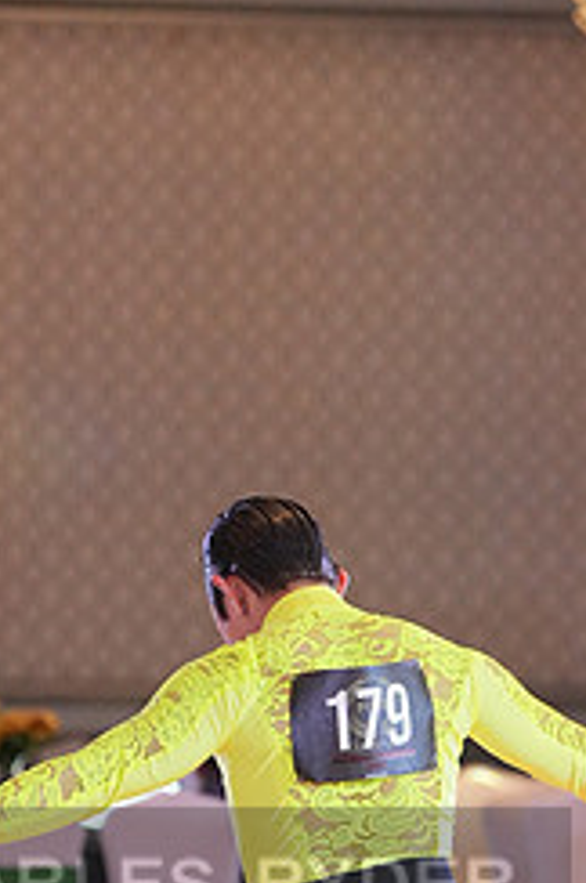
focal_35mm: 293
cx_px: 74
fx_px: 7174
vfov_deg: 7.0
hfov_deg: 4.7
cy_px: 930
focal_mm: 123
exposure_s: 1/500
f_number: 3.5
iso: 6400
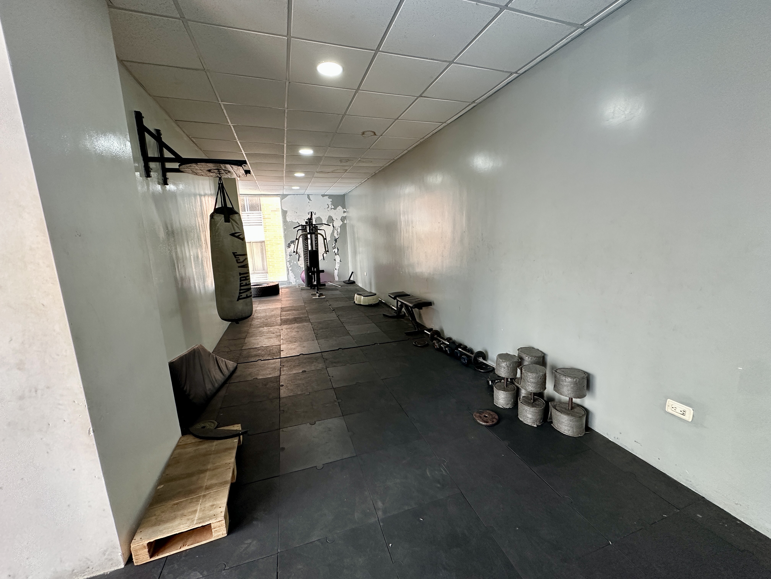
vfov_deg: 85.7
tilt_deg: -9.1
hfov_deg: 102.1
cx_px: 386
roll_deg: +1.4
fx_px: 312
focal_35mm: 14
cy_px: 290
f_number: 2.2
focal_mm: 2.22
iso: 200
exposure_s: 1/99
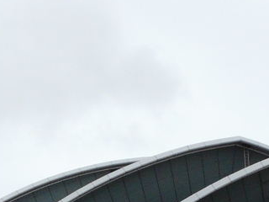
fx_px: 1585
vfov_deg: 7.1
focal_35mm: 204
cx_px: 84
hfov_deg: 9.7
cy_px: 322
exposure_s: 1/500
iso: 100
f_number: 5
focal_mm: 6.5
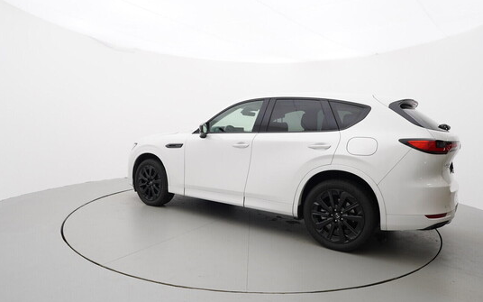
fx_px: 310
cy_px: 155
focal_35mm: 24
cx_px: 244
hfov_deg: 75.9
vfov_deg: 52.0
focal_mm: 15
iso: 200
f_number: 5.6
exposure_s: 1/80
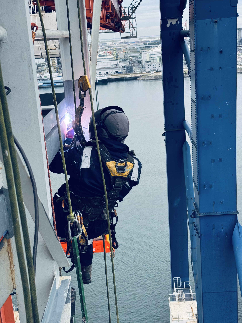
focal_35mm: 48
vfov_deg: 39.7
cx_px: 121
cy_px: 162
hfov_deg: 30.3
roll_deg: +4.7
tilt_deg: -14.8
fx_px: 447
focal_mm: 6.76
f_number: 1.78
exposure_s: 1/865
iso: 64
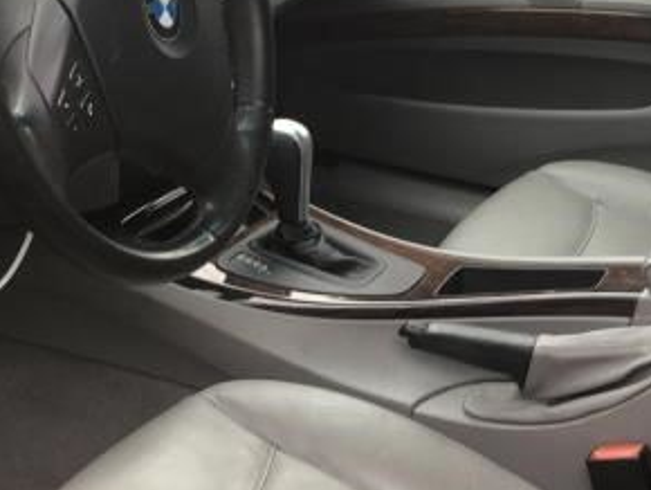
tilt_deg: -25.0
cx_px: 267
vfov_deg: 18.4
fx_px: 1506
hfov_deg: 24.4
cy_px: 319
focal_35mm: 80
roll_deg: -4.5
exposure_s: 1/60
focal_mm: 4.15
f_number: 2.2
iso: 32
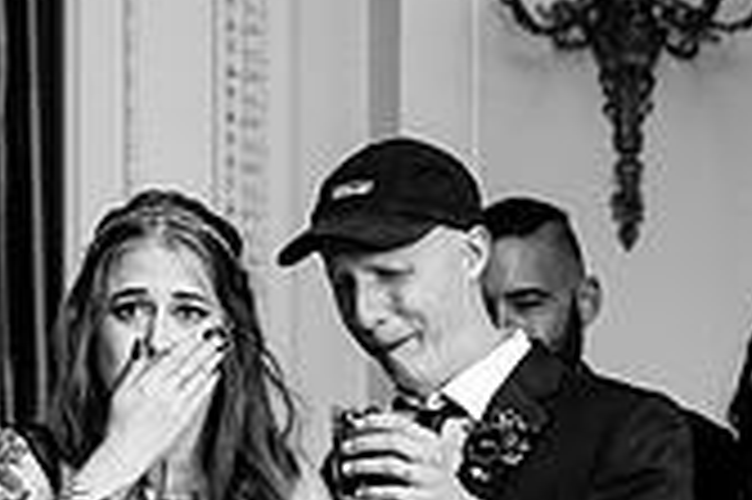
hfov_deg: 7.4
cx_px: -153
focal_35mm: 278
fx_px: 5801
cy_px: 655
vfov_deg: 4.9
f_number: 4
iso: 2000
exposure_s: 1/200
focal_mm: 78
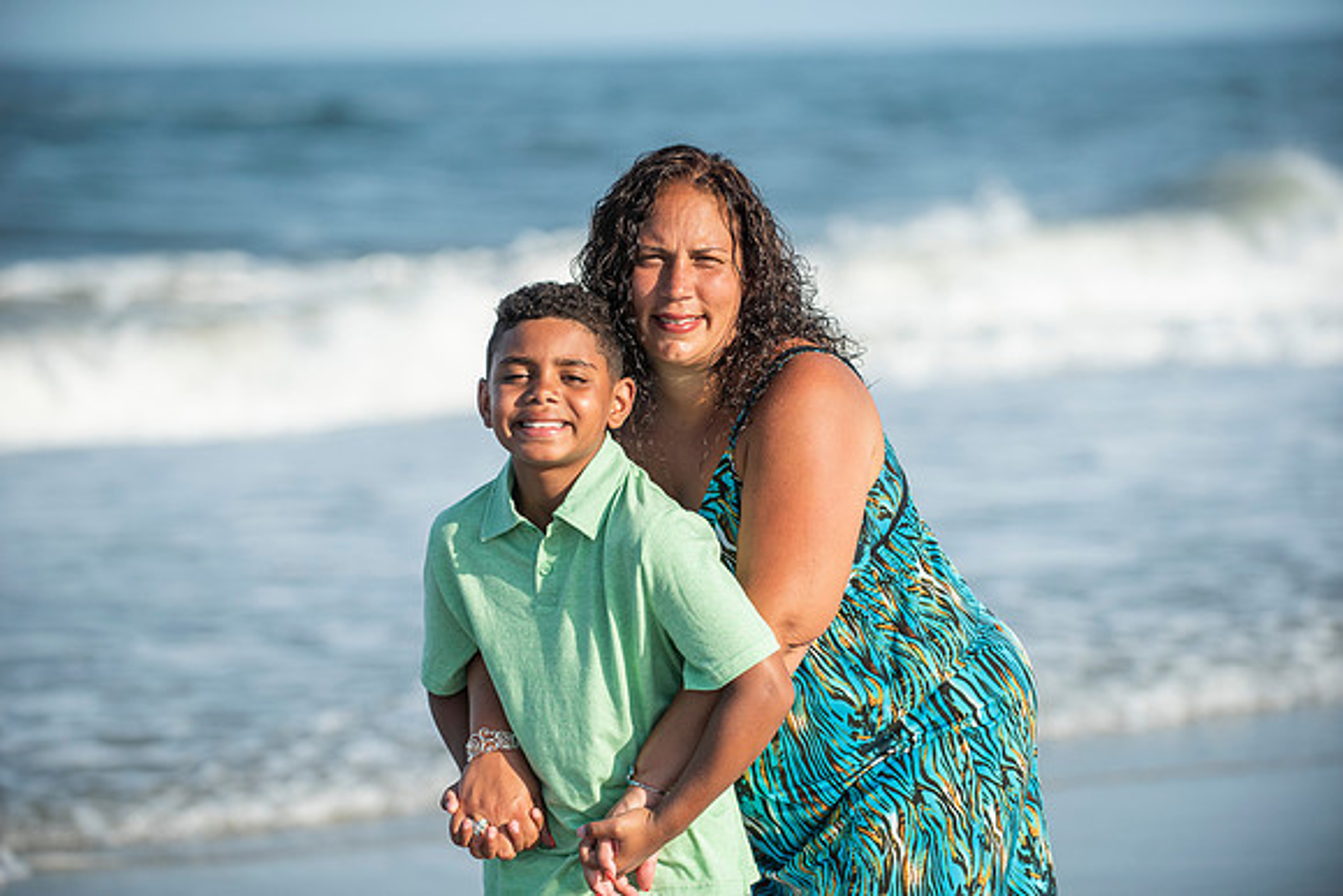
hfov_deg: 14.7
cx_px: 672
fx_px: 5224
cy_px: 448
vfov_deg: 9.8
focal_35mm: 140
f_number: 3.5
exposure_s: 1/4000
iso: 250
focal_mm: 140
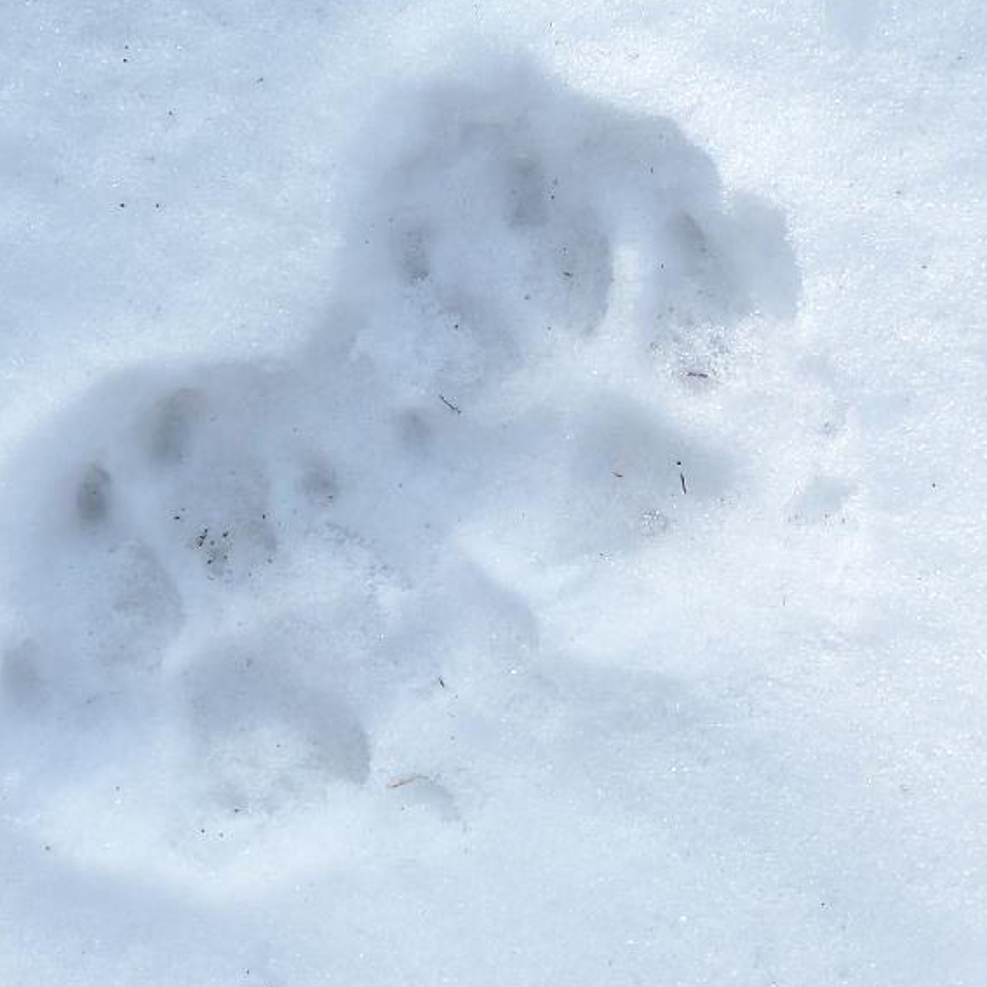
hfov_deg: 7.9
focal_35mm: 222
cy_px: 425
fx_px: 7161
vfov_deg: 7.9
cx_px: 486
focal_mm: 23.1
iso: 80
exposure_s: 1/400
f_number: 3.2
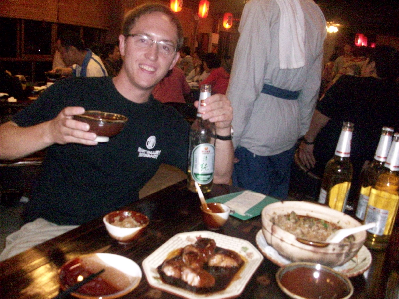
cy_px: 150
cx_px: 200
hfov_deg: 54.0
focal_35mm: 34
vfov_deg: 41.8
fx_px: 392
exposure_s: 1/128
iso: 800
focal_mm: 5.7
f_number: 2.8
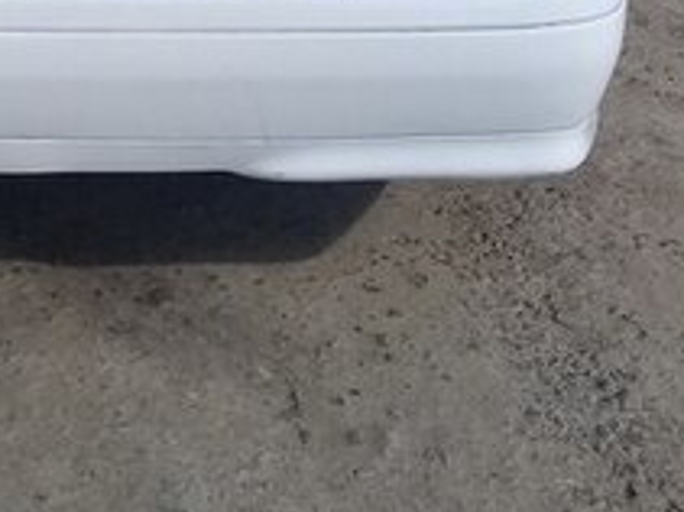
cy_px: -102
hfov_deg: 19.8
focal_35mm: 97
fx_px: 1916
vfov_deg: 14.7
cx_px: 32
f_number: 2.2
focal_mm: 3.3
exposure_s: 1/1302
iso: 50
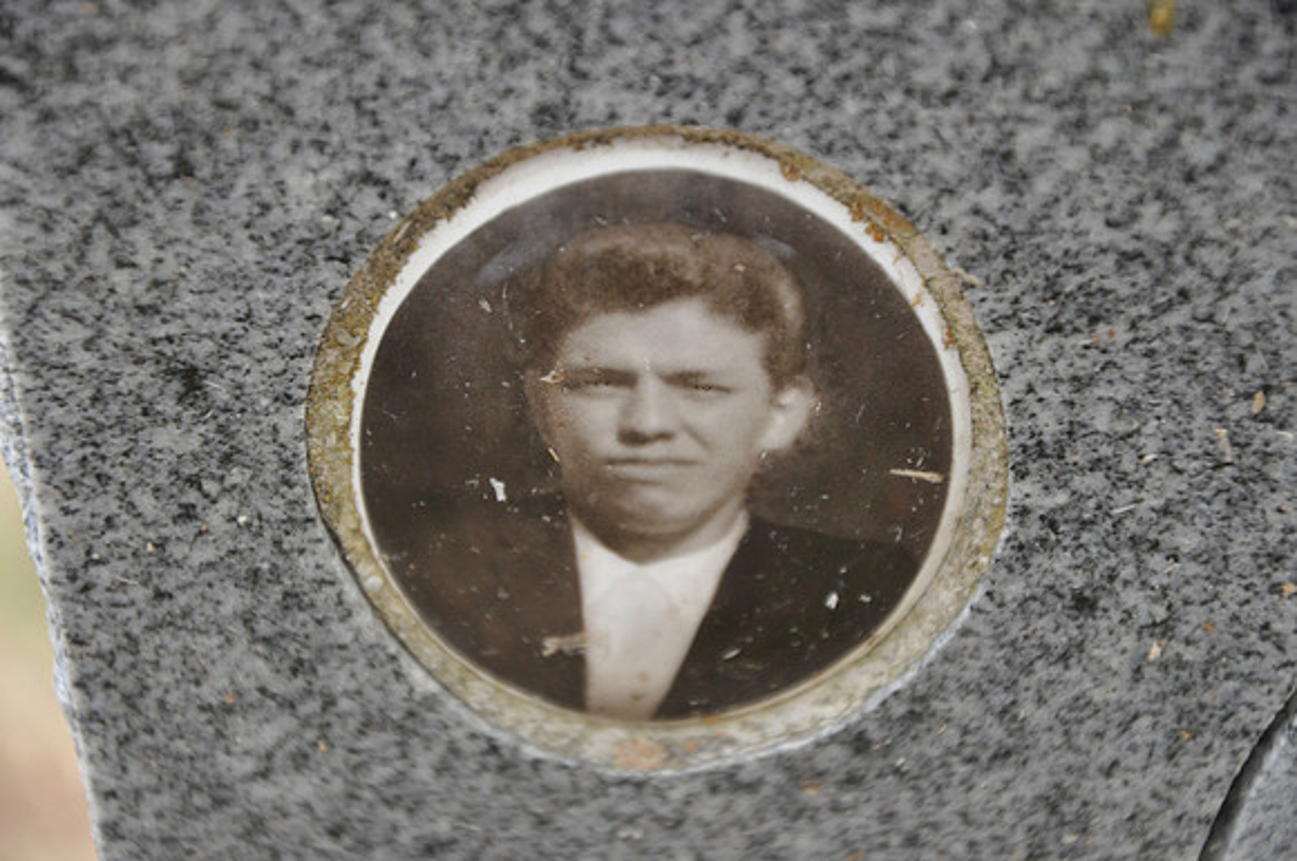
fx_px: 5666
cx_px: 648
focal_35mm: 158
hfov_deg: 13.1
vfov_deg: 8.7
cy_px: 430
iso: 800
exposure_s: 1/125
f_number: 5.6
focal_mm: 105
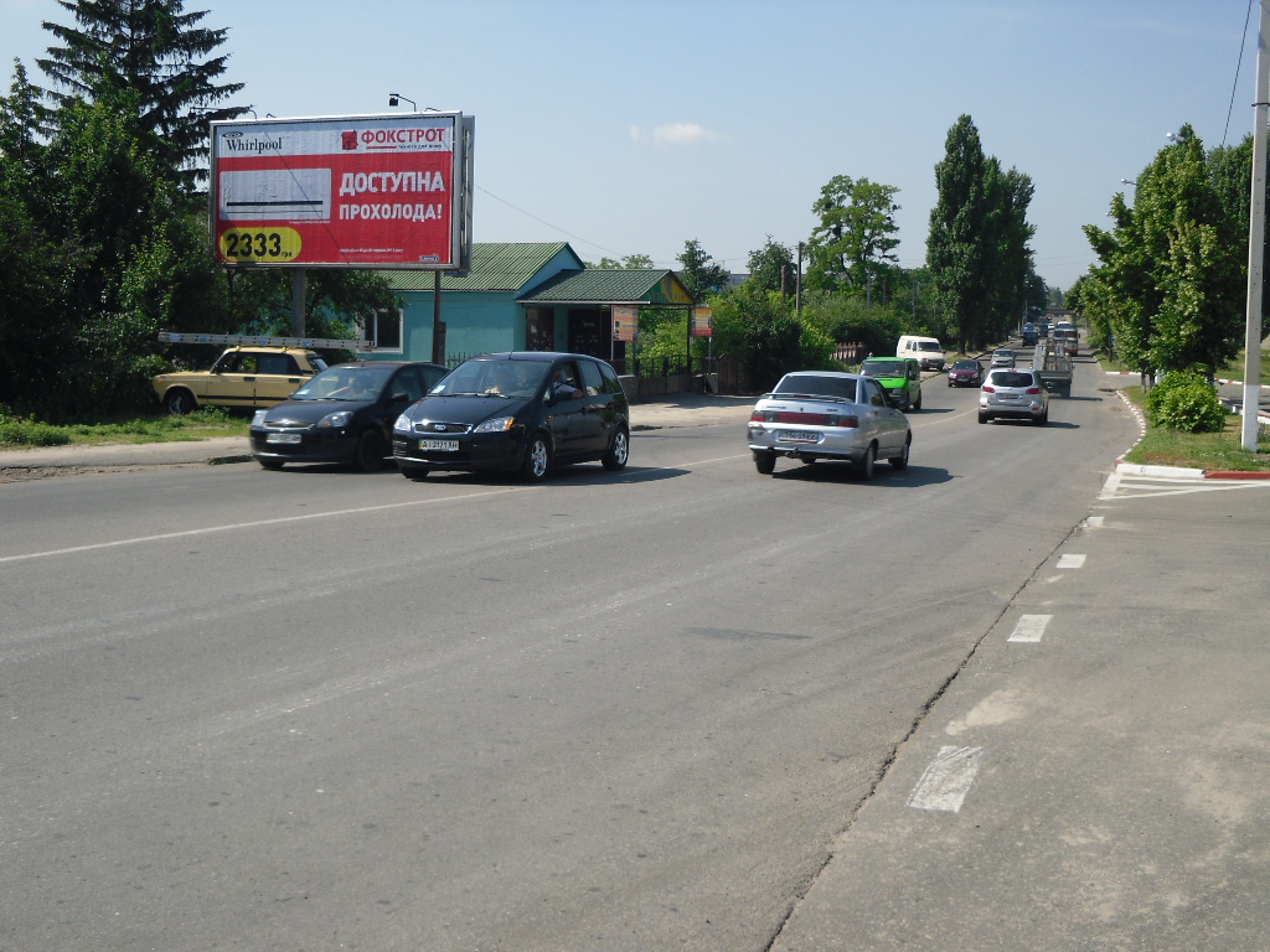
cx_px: 635
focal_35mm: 41
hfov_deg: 45.8
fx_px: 1504
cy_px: 476
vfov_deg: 35.1
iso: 80
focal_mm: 7.44
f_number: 8.8
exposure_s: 1/158
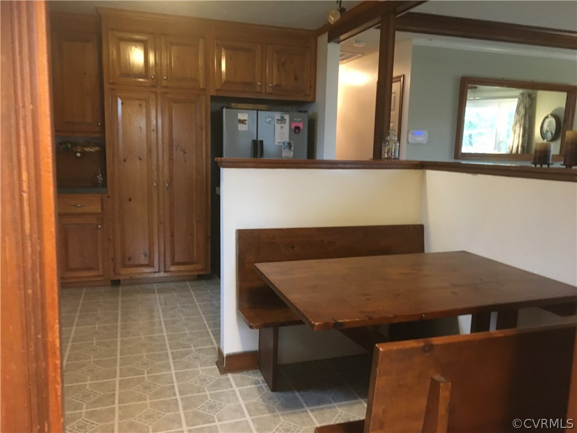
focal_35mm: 29
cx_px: 288
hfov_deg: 61.7
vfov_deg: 48.2
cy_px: 216
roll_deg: -1.9
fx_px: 483
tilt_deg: -6.7
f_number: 2.2
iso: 200
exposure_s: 1/15
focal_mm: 4.15
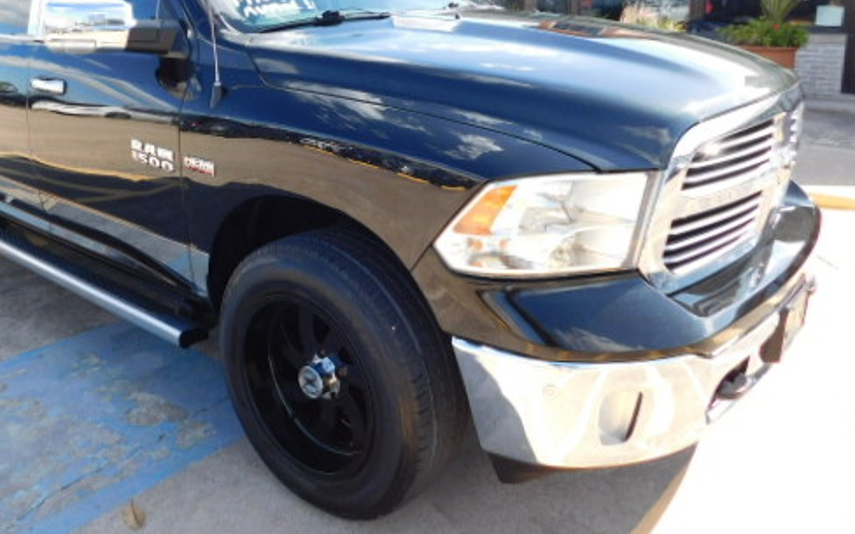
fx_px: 746
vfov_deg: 38.8
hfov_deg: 59.3
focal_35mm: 32
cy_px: 161
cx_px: 350
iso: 125
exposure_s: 1/400
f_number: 3
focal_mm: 4
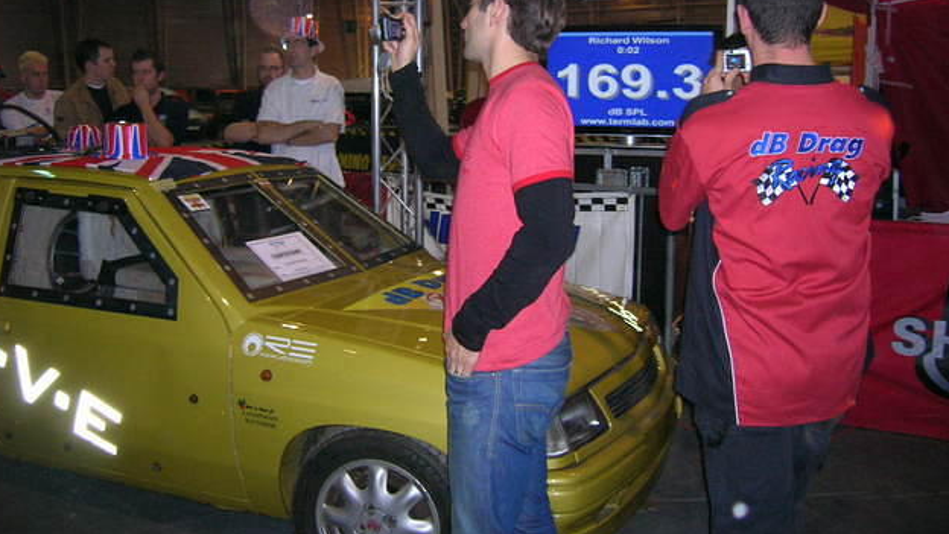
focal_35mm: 38
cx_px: 465
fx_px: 956
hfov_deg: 52.8
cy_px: 199
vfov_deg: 31.1
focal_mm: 5.7
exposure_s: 1/60.1
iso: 140
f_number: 2.9
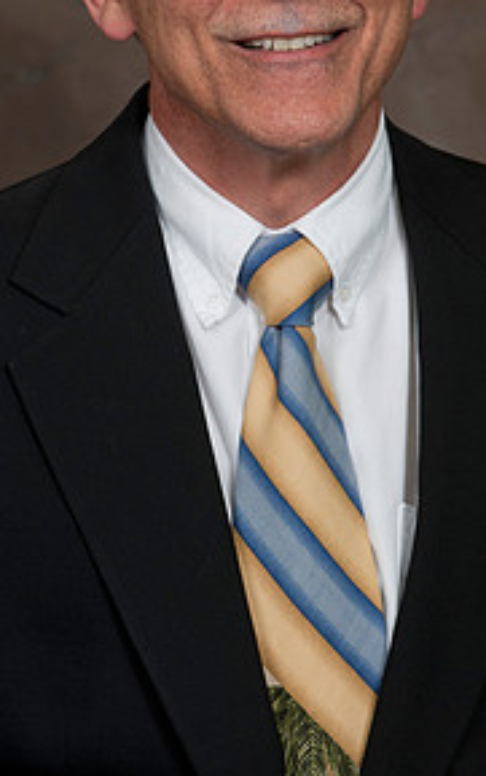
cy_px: 215
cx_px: 294
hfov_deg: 4.7
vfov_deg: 7.6
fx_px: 5861
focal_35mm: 277
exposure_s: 1/125
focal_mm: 175
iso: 320
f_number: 5.6
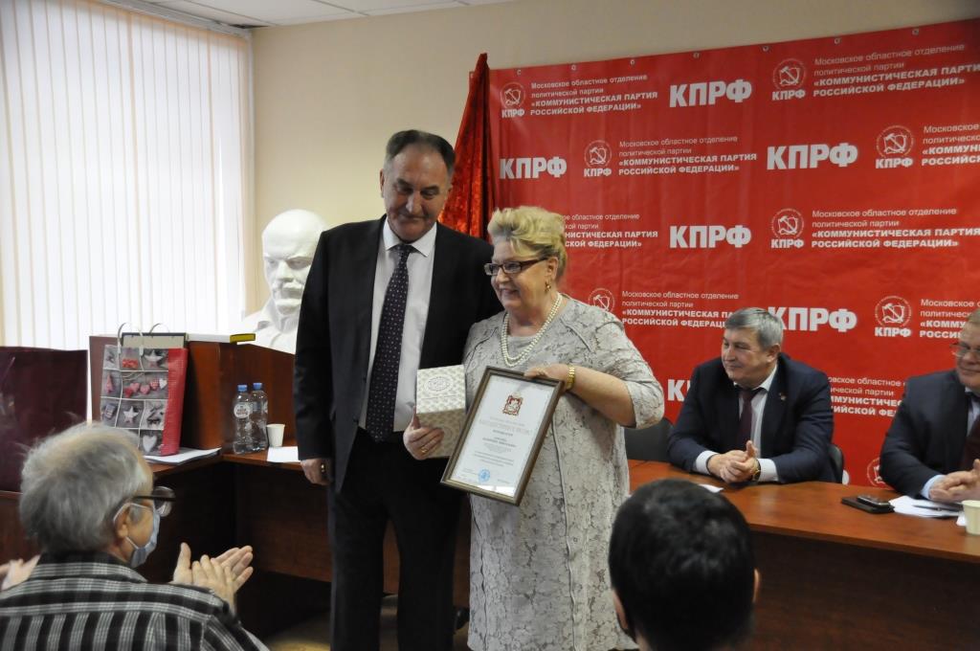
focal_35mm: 39
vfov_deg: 34.1
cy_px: 326
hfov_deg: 49.6
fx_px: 1060
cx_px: 490
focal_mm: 26
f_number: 5
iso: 3200
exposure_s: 1/100
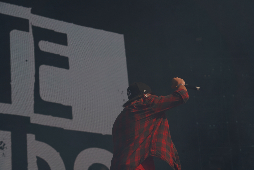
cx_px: 127
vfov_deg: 13.0
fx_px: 741
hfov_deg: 19.5
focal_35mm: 105
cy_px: 85
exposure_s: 1/640
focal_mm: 105
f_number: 8
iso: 100
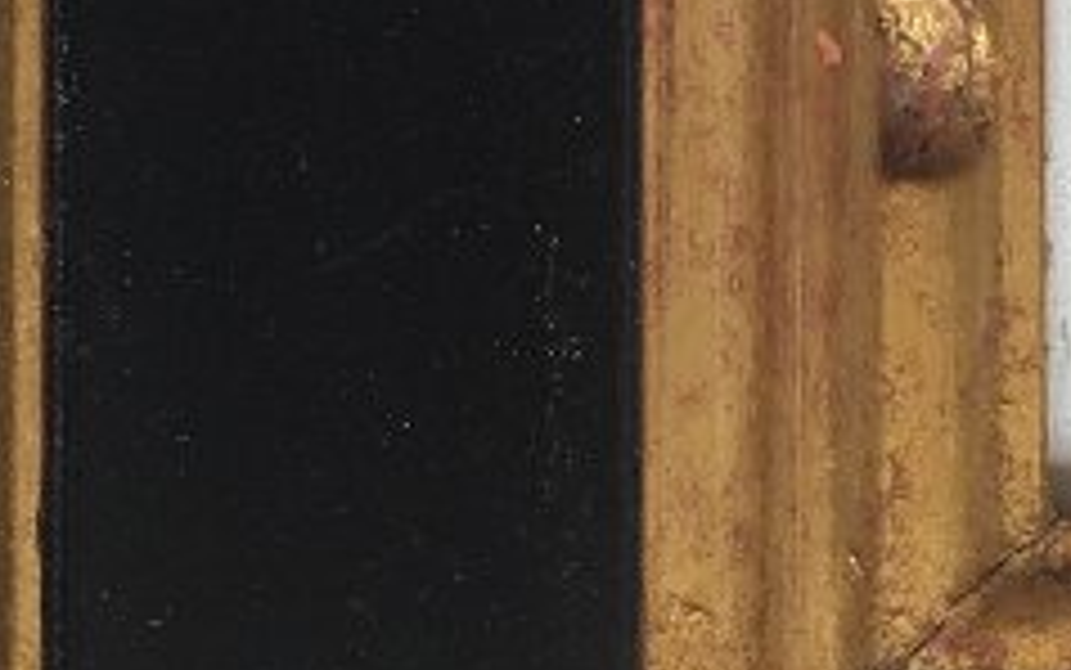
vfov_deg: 8.5
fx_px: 4526
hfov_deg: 13.2
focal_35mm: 155
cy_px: 486
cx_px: 1210
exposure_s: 1/120
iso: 25
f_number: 2.2
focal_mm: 4.15
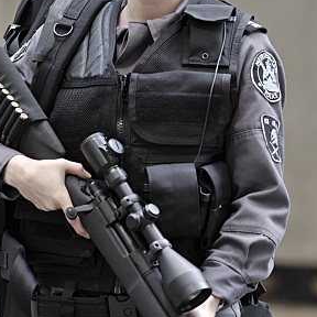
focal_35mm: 376
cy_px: 101
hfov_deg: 4.7
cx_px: 151
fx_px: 3896
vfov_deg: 4.7
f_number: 5.6
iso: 200
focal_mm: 170
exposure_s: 1/125
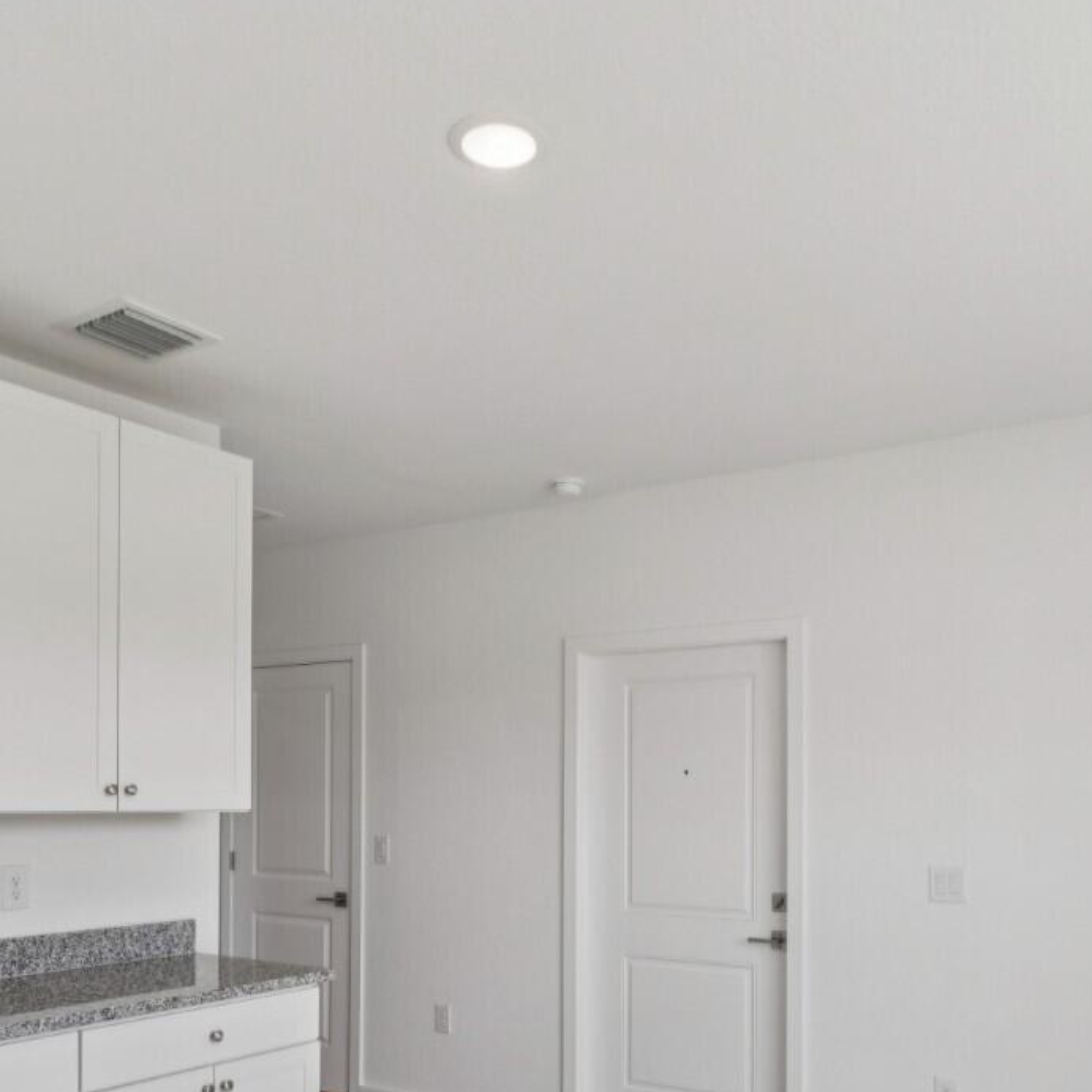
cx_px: 588
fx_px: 1106
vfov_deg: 50.5
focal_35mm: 31
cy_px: 808
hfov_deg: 52.5
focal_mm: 14
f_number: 8
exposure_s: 1/25
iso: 200
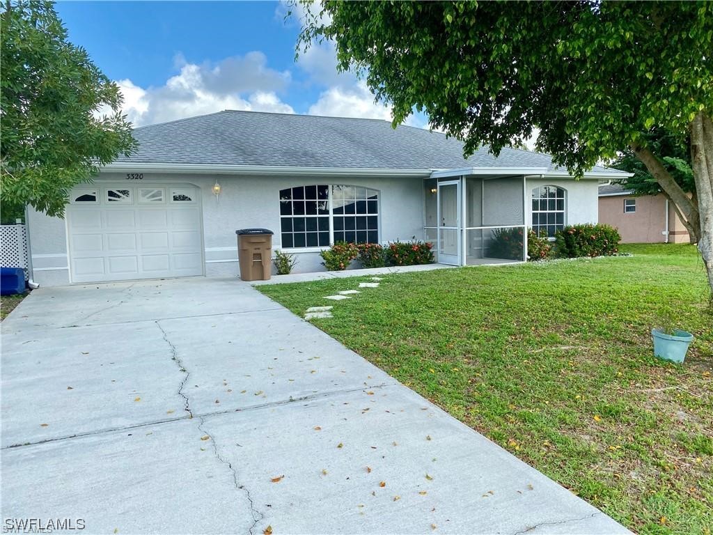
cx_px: 356
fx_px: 536
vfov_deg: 53.1
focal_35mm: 26
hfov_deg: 67.3
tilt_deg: -7.0
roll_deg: +0.4
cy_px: 268
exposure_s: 1/1054
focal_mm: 4.25
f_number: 1.8
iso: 32
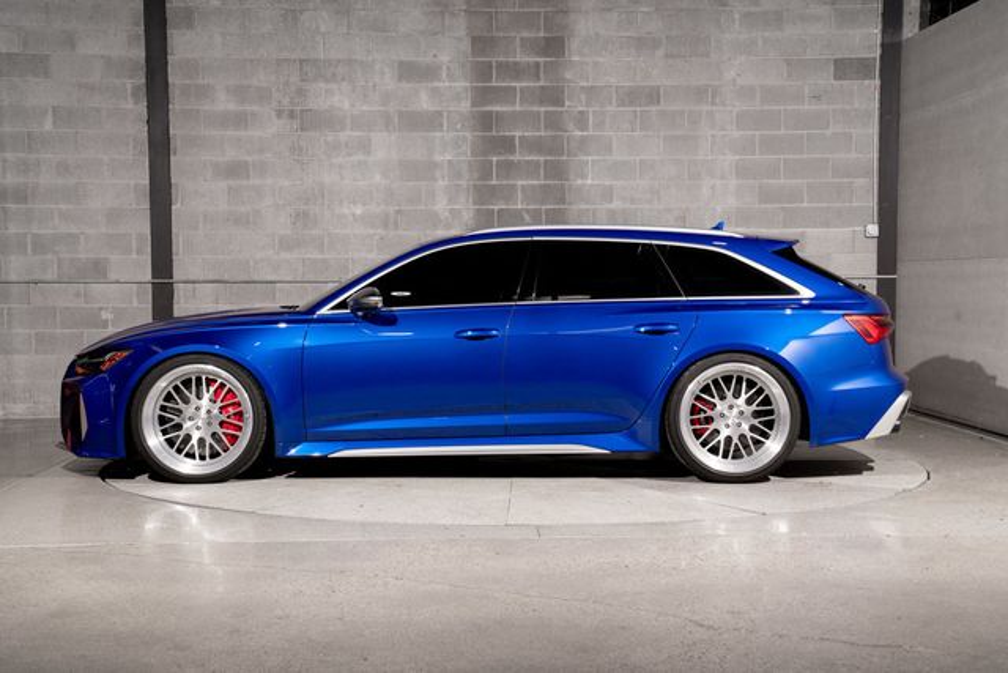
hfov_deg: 38.7
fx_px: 1433
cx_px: 504
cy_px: 336
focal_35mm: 51
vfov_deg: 26.4
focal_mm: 50
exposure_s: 1/160
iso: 250
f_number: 10
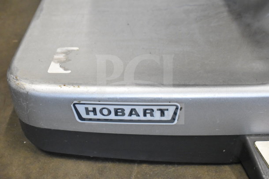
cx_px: 134
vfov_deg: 29.0
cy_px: 90
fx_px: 348
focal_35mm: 46
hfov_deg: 42.3
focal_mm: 31
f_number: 5.6
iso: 6400
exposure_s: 1/125
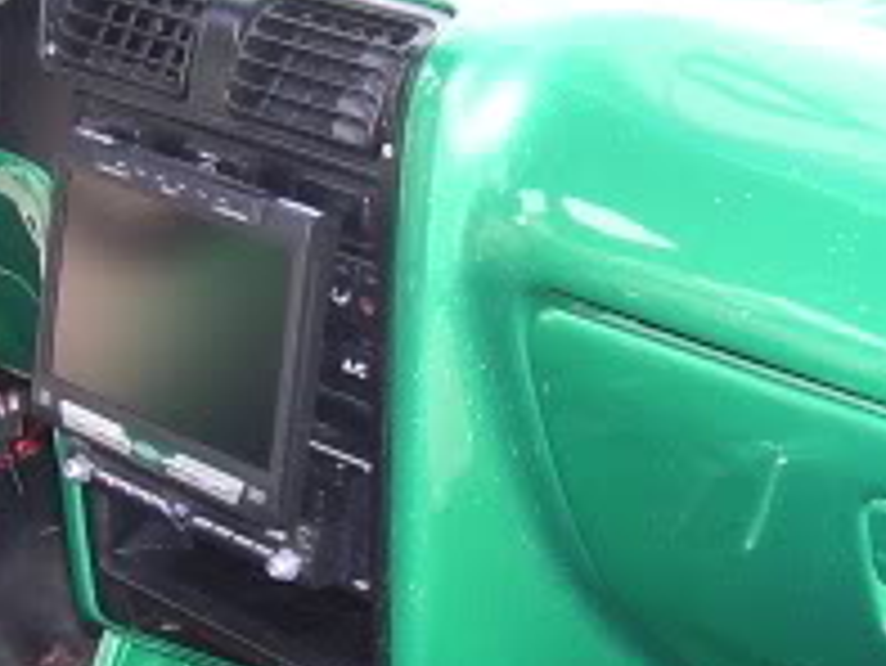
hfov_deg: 17.7
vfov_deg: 13.3
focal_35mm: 111
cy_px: 232
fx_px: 2843
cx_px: 508
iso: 80
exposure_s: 1/60
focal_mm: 5.6
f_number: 2.7
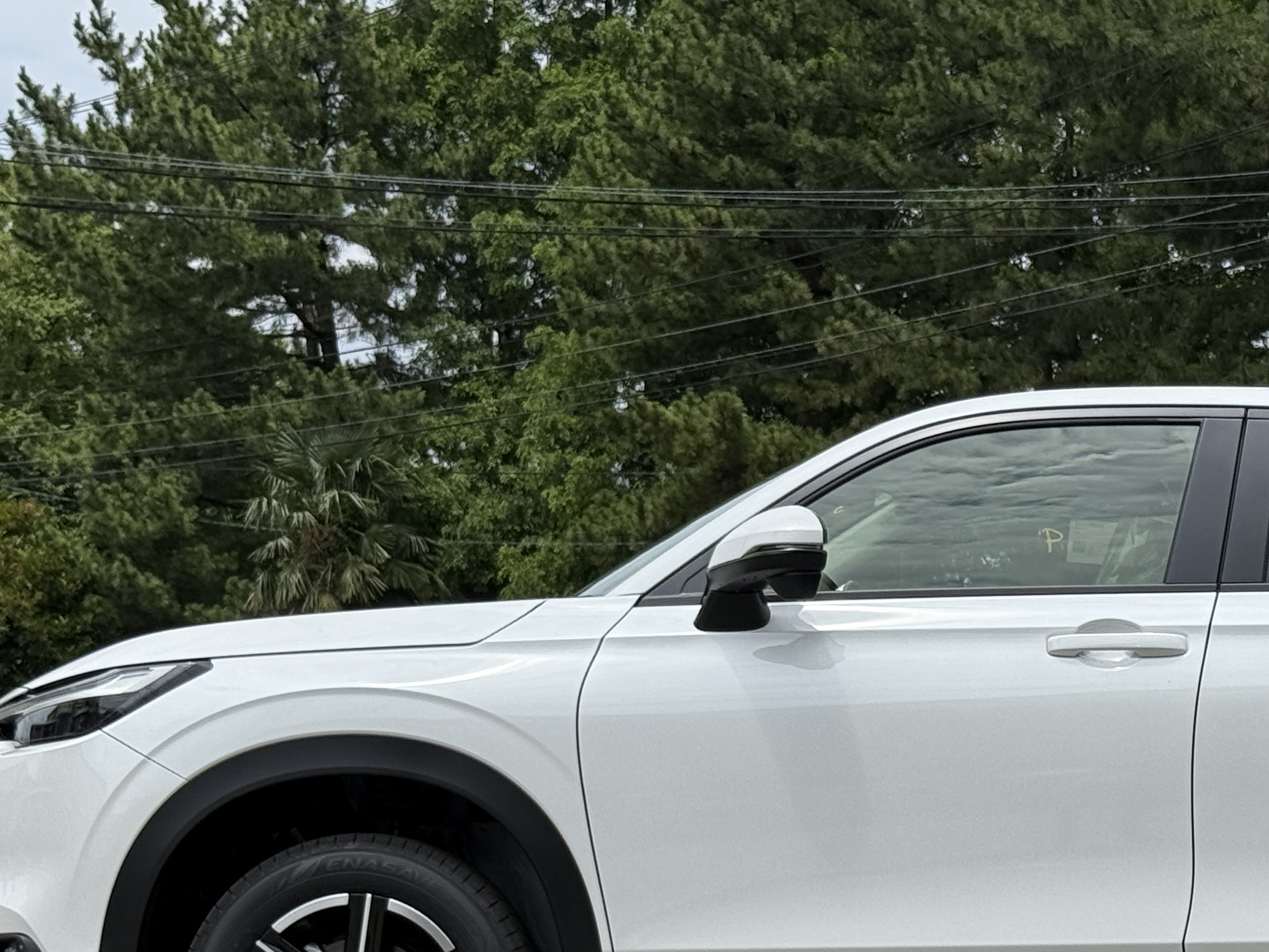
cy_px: 643
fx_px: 3776
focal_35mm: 103
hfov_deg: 18.9
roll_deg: -1.0
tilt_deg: +2.7
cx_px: 1037
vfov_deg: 14.3
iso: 64
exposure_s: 1/5208
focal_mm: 6.76
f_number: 1.78
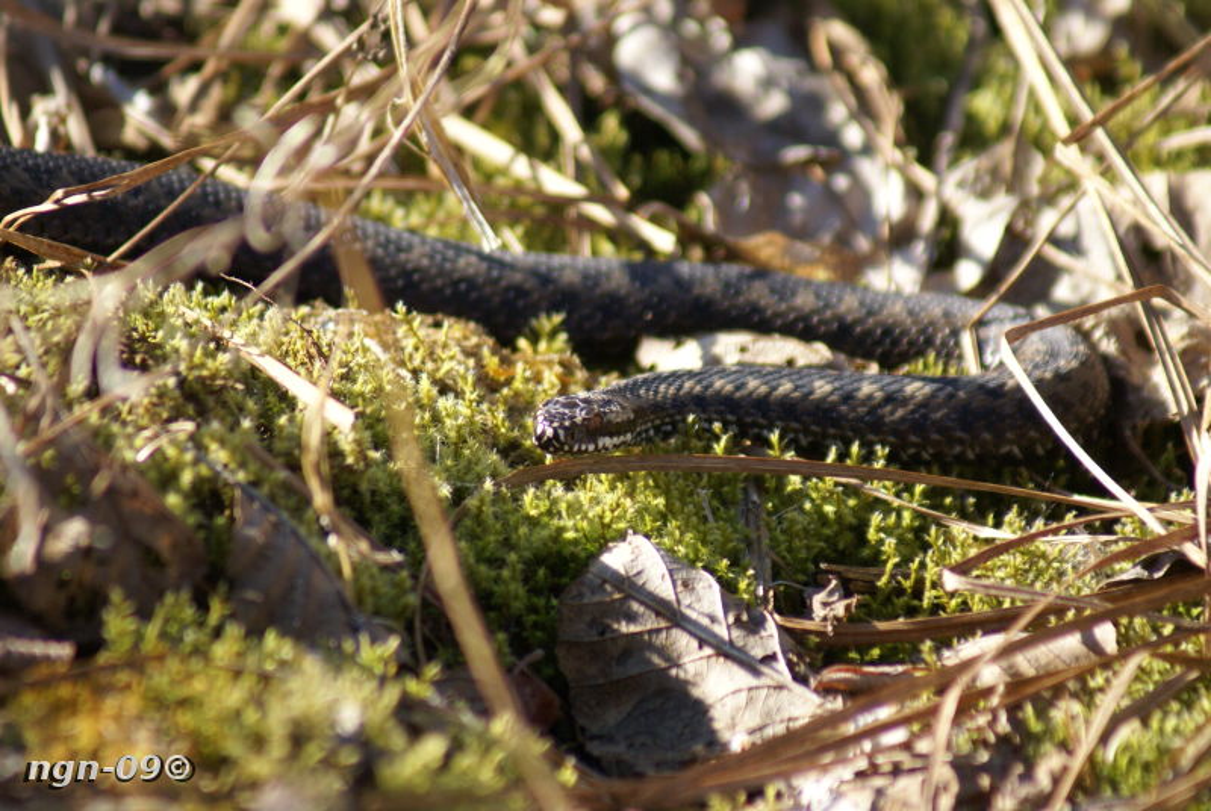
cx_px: 606
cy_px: 406
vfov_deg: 3.1
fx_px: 15160
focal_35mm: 450
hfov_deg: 4.6
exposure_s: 1/500
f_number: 5.6
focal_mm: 300
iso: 400
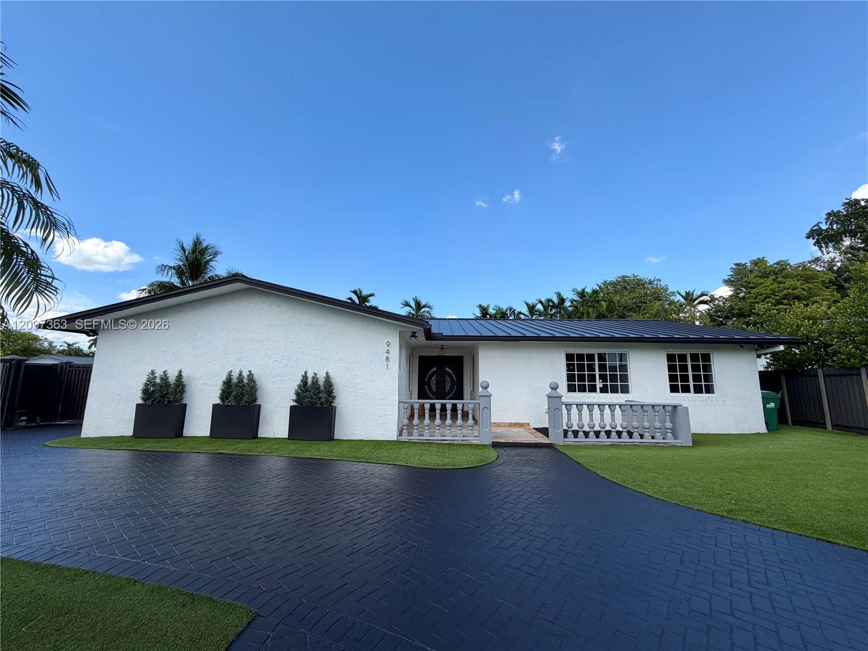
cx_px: 434
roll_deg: -0.2
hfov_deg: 102.1
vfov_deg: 85.7
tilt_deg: +8.6
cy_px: 326
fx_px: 351
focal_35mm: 14
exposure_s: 1/770
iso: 32
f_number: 2.2
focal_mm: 2.22
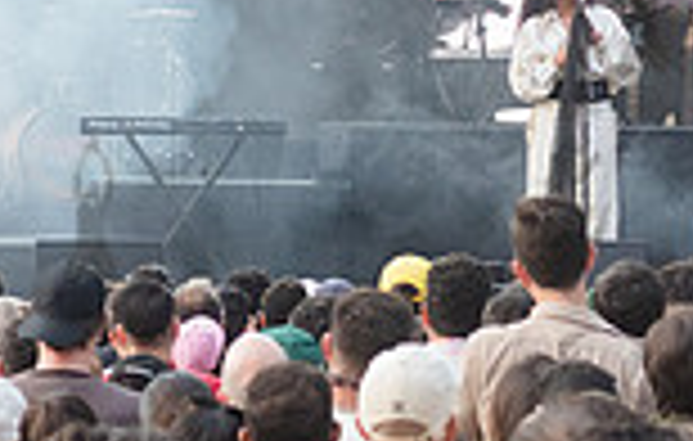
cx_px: 632
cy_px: 39
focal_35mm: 310
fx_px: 5885
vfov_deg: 4.3
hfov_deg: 6.7
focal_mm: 80
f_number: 5
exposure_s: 1/640
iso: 2500
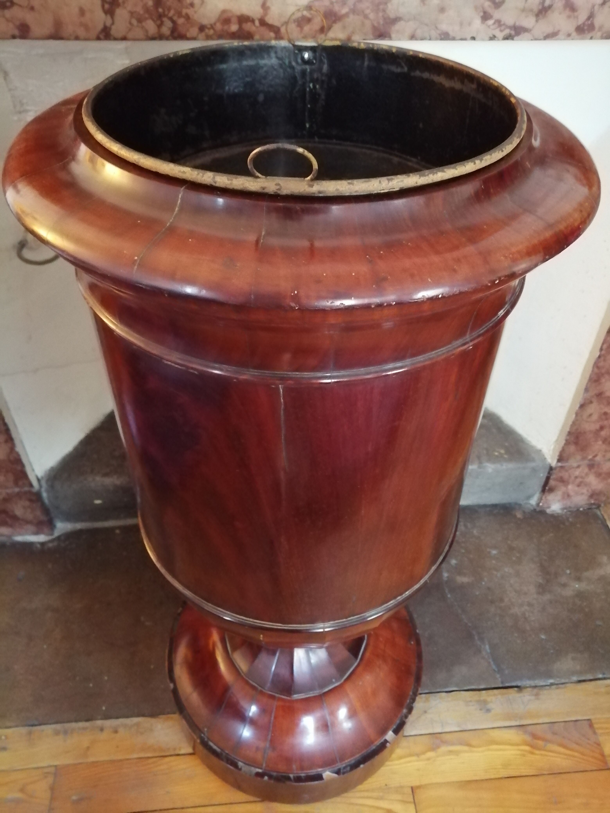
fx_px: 611
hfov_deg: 53.1
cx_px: 305
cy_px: 406
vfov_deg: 67.3
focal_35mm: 26
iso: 1000
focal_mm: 3.62
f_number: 1.8
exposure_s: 1/12.5
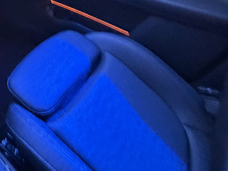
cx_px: 44
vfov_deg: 39.1
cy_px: 34
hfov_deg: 49.4
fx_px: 231
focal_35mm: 35
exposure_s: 1/31
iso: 1250
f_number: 2.2
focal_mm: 2.22
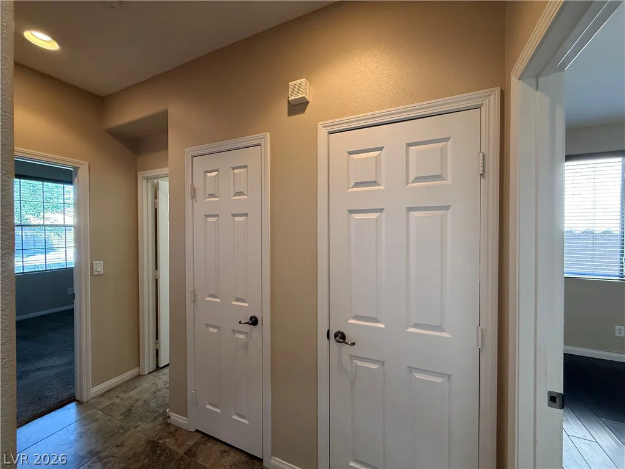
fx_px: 253
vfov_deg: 85.7
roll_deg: -0.3
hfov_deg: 102.1
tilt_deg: -0.8
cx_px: 312
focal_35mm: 14
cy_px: 234
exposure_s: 1/60
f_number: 2.2
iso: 250
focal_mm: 2.22
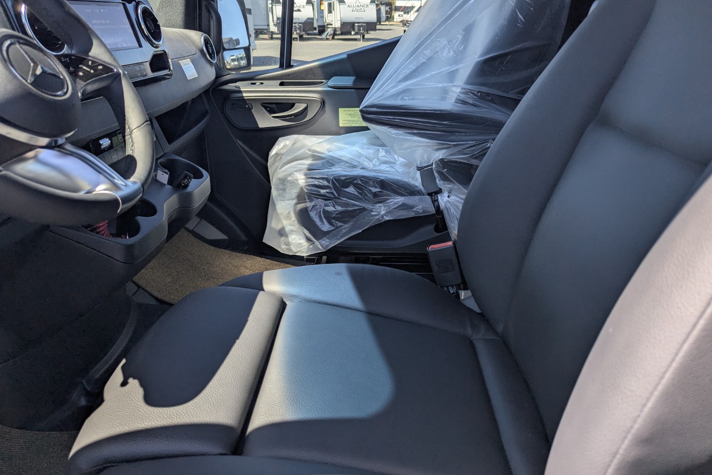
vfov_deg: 49.4
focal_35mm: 26
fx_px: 514
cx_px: 366
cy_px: 202
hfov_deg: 69.4
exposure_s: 1/935
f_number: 1.85
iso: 45
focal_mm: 6.81
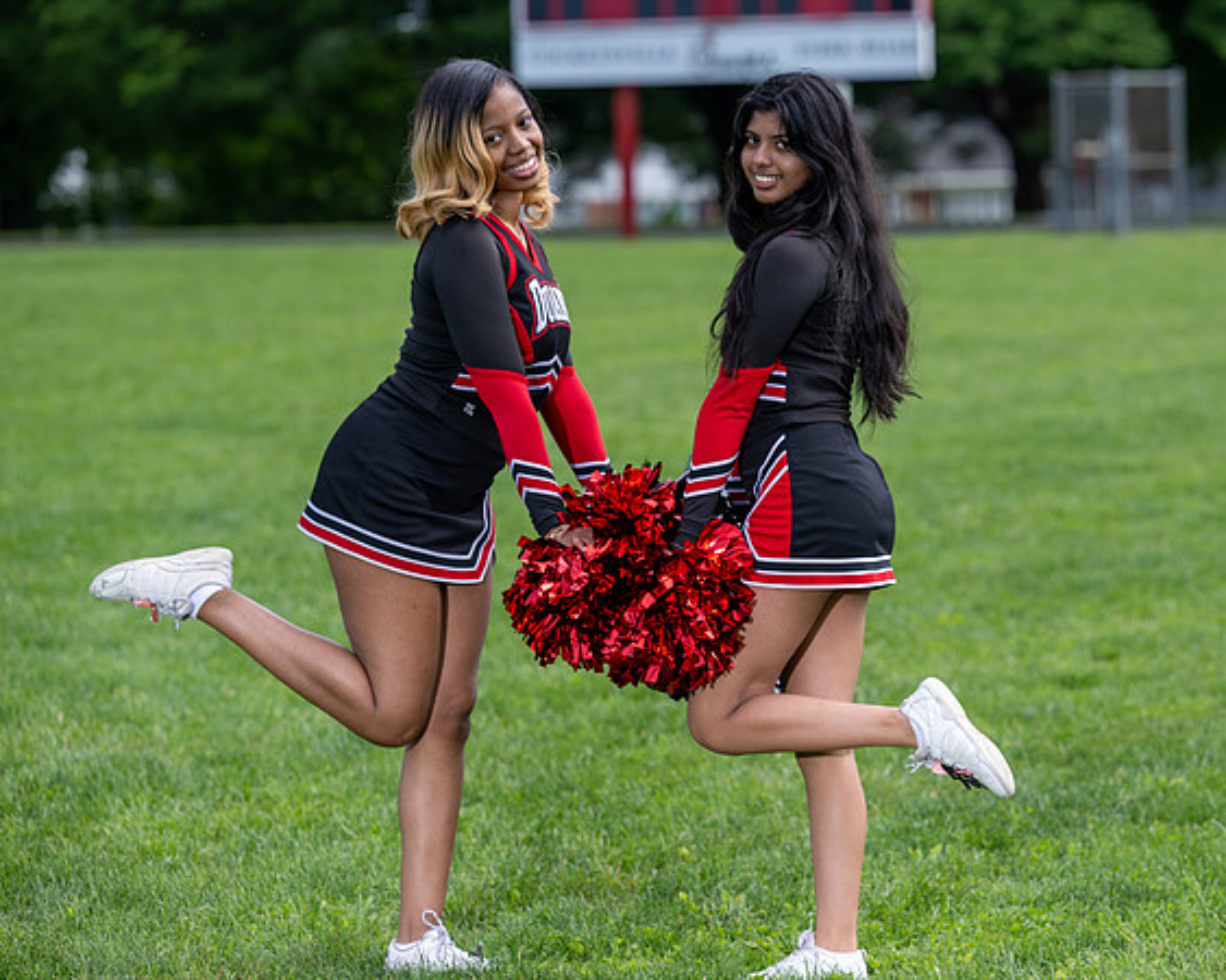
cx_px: 732
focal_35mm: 164
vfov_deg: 9.4
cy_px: 458
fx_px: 5957
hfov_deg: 11.7
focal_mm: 135
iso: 50
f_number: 4
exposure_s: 1/250
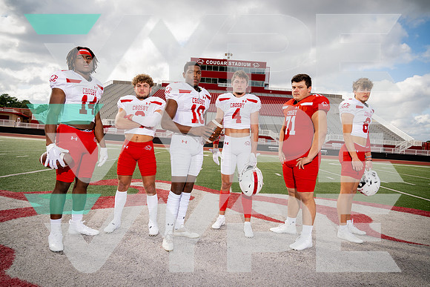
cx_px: 215
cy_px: 144
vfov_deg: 53.2
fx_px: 287
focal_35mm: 24
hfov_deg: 73.7
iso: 100
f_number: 8
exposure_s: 1/250
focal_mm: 24
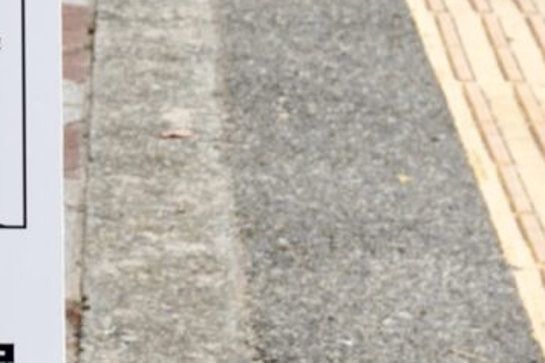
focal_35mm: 270
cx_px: -335
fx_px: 4085
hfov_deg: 7.5
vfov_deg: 5.0
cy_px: -221
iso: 100
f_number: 10
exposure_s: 1/125
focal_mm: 50
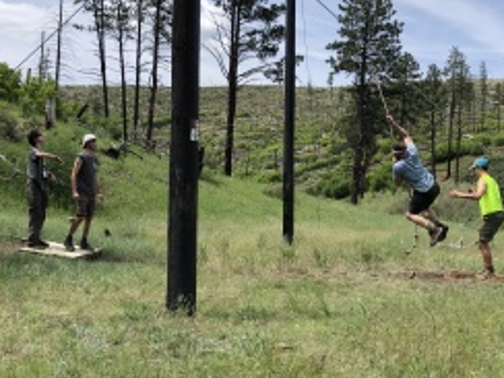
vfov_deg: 34.3
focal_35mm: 42
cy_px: 207
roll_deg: -2.0
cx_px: 277
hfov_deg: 44.7
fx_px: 612
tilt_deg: -4.2
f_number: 1.8
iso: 20
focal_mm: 3.99
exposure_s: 1/1200
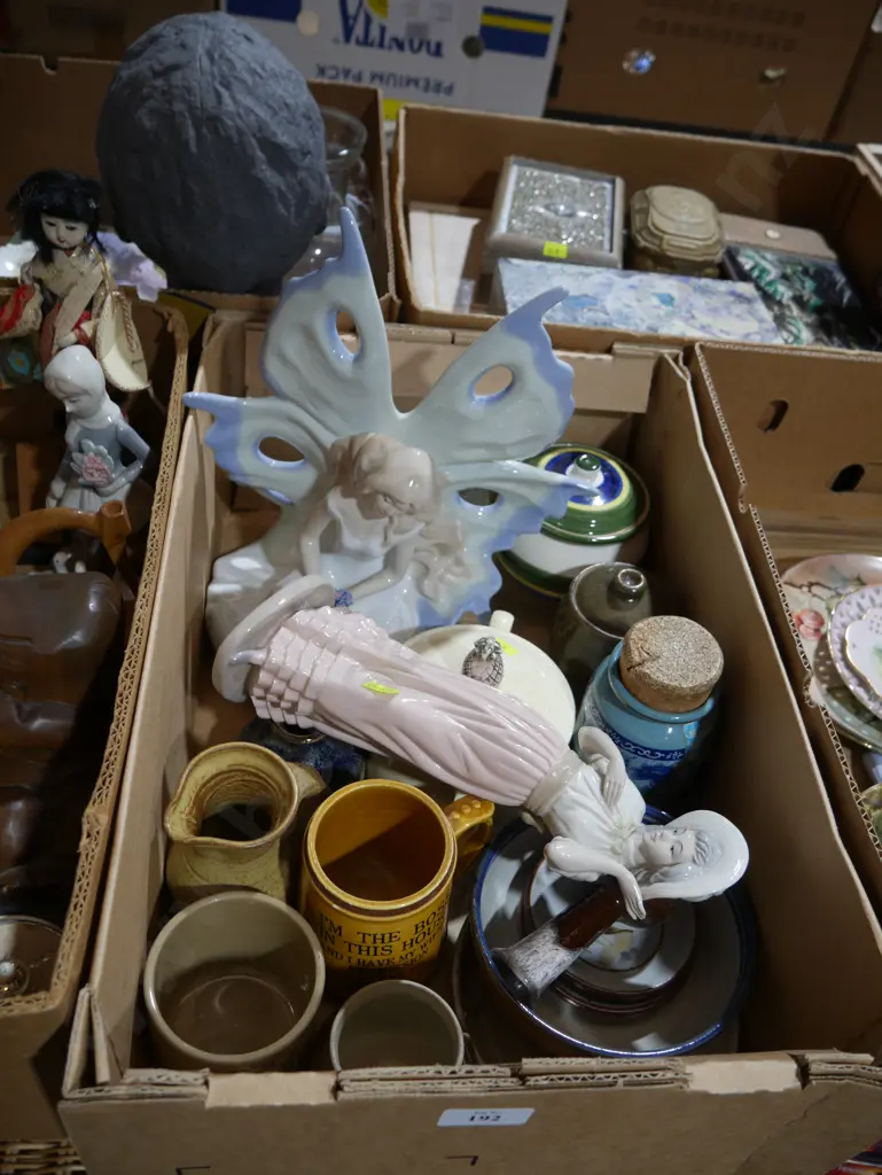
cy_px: 588
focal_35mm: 30
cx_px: 441
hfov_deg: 46.8
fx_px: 1018
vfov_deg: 59.9
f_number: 3.6
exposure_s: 1/60
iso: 200
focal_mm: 15
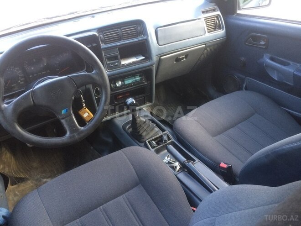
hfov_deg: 61.7
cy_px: 113
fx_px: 252
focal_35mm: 29
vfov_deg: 48.2
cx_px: 150
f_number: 2.2
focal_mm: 4.15
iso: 64
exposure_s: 1/33
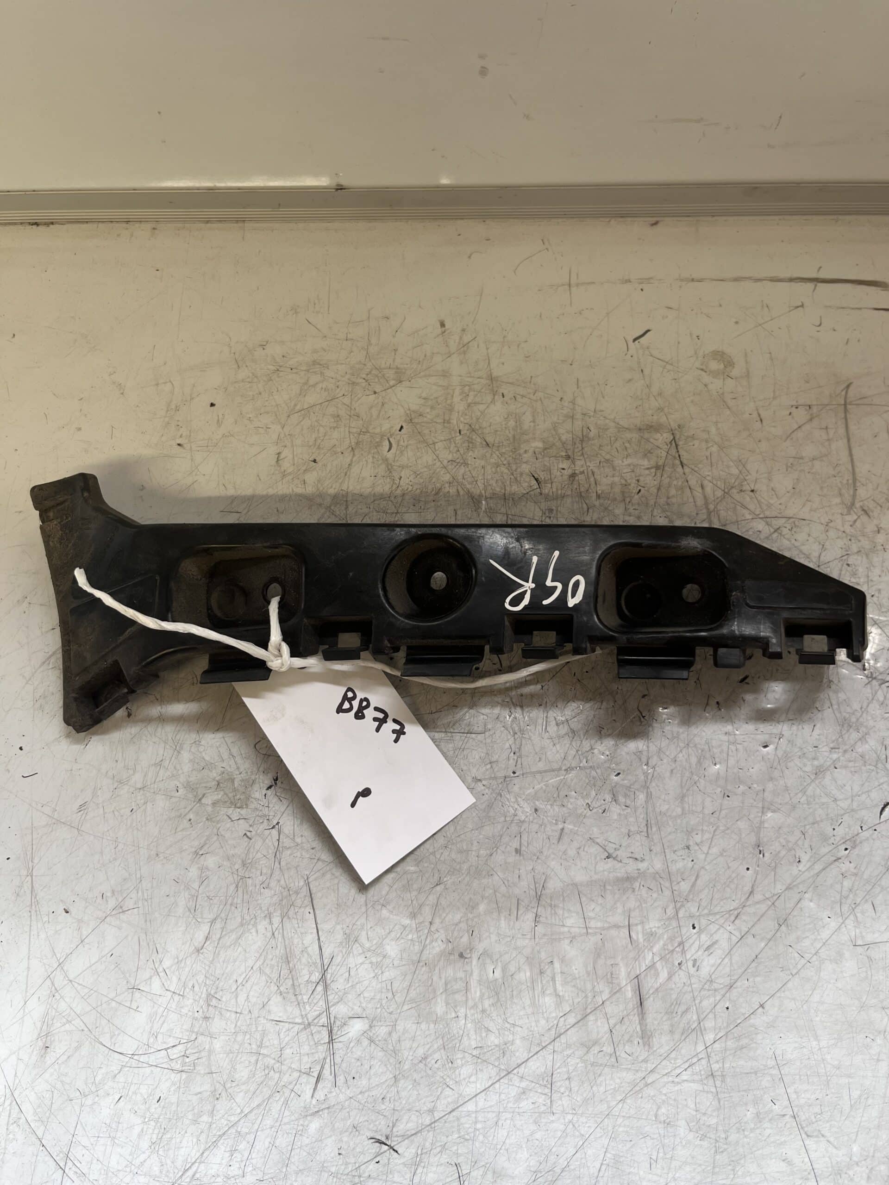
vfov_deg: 67.3
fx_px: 890
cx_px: 444
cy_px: 592
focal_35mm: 26
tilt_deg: -66.1
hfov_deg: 53.1
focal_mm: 5.1
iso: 80
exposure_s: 1/122
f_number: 1.6
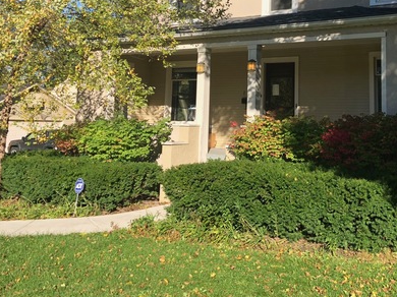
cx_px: 252
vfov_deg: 30.7
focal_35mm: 46
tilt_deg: +7.7
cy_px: 58
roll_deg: -1.5
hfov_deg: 40.9
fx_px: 527
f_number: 1.8
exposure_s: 1/1171
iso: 20
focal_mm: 4
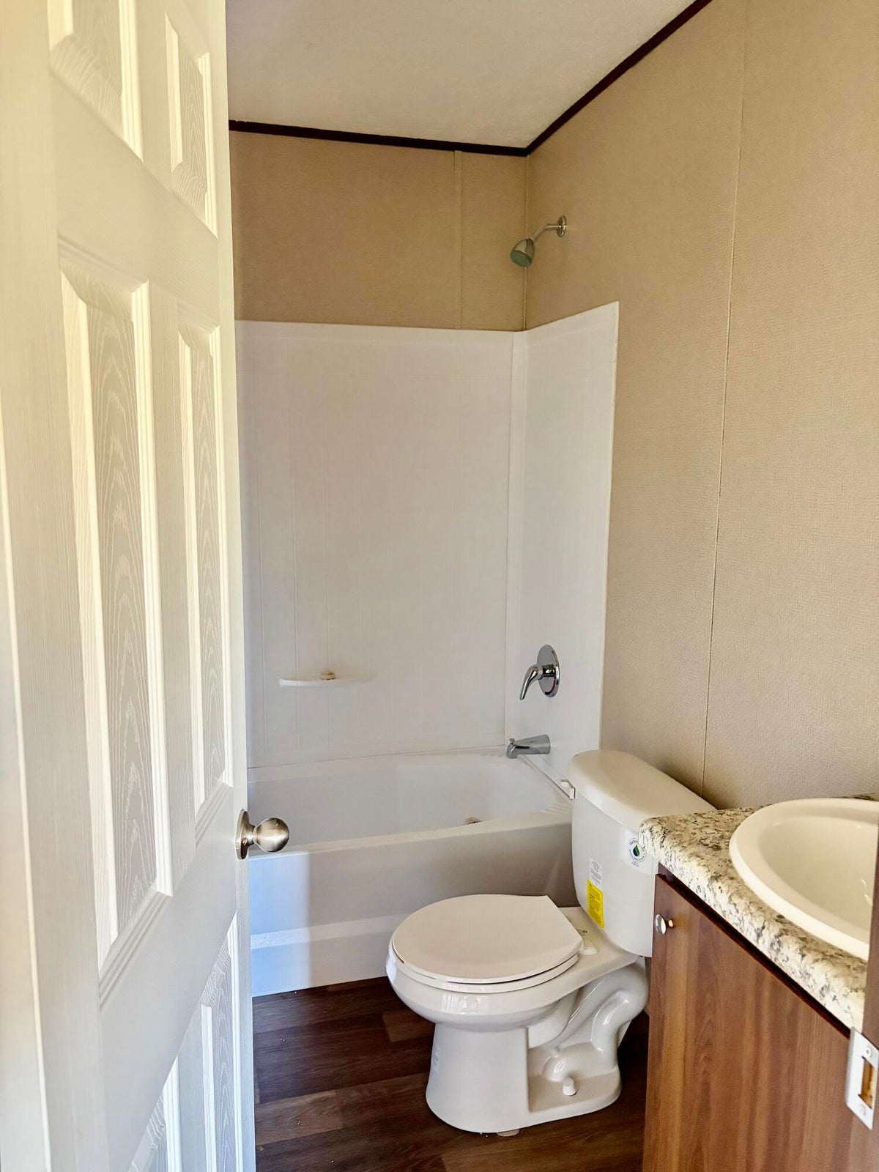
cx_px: 440
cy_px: 586
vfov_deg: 67.3
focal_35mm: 26
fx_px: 880
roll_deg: -0.4
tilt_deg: -8.5
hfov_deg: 53.1
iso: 400
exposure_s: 1/60
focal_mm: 5.96
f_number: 1.6
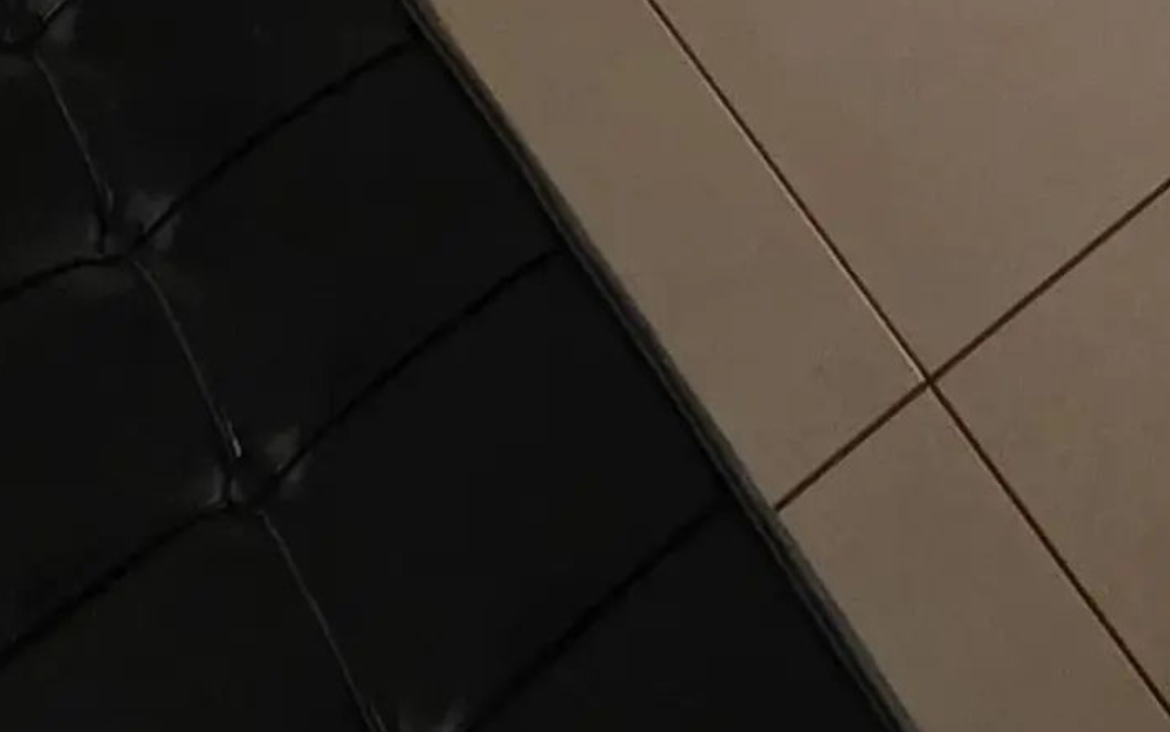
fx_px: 2487
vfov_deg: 9.9
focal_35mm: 78
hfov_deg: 24.9
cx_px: 1236
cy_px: -1736
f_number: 1.9
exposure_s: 1/60
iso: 320
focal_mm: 2.2
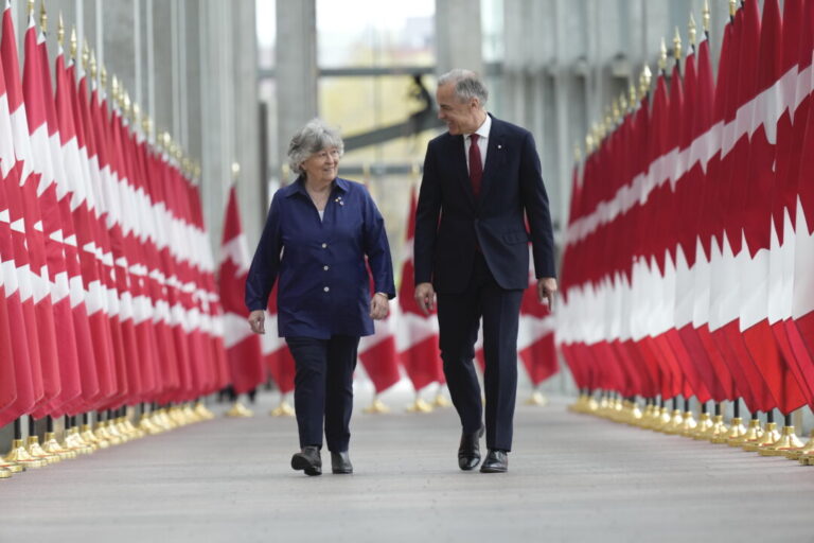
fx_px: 5155
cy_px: 272
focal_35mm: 228
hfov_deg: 9.0
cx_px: 407
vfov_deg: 6.0
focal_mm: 228
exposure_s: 1/500
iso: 800
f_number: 4
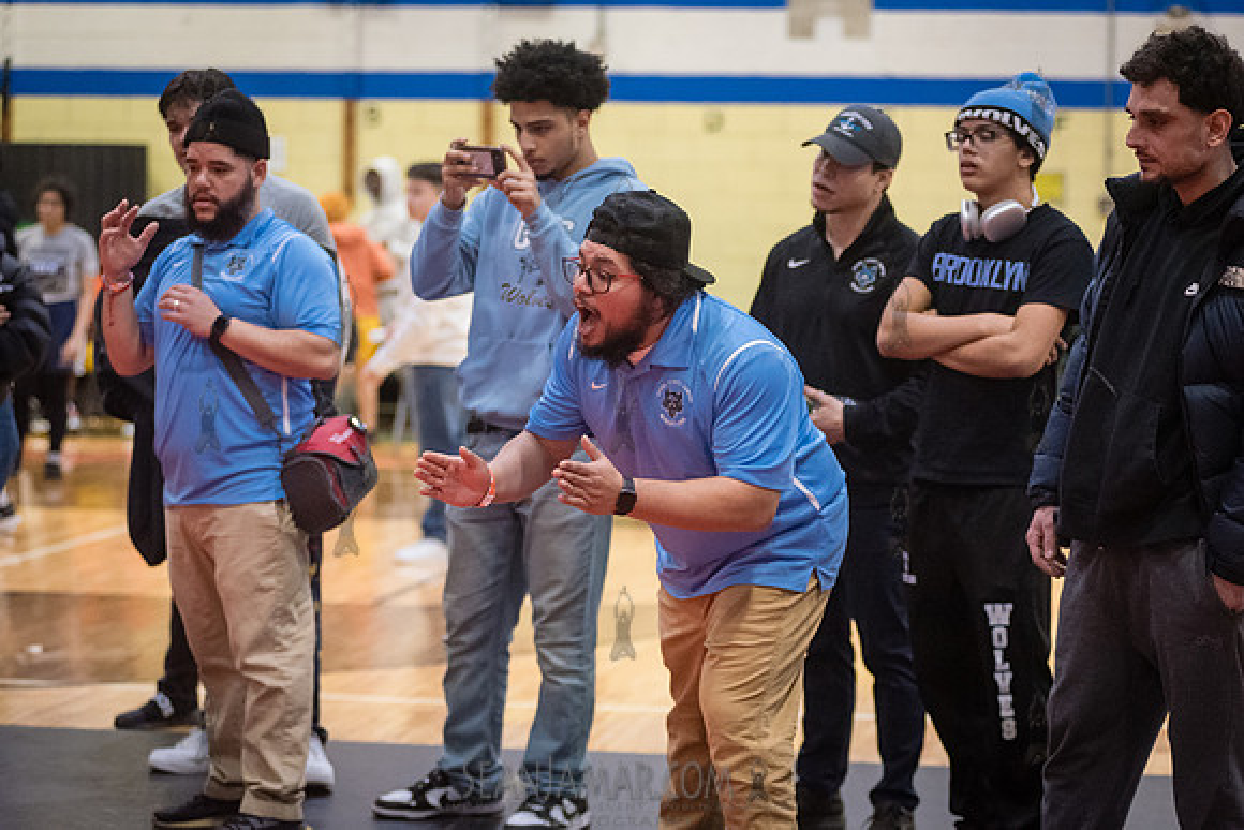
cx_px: 622
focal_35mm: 113
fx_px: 3921
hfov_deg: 18.0
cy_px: 415
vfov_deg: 12.1
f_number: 3.2
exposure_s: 1/500
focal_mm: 105
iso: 8000
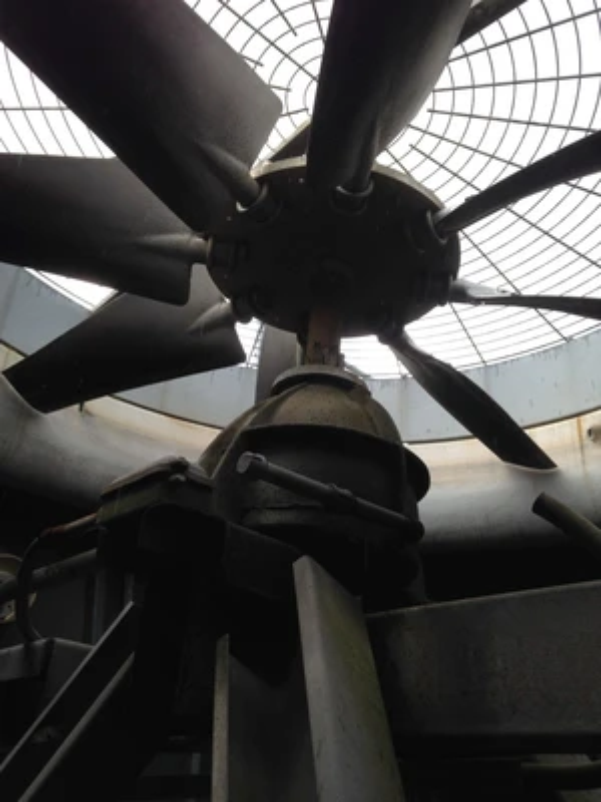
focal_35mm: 33
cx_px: 300
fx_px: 764
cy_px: 401
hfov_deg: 42.9
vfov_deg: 55.4
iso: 50
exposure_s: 1/278
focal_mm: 4.12
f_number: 2.4
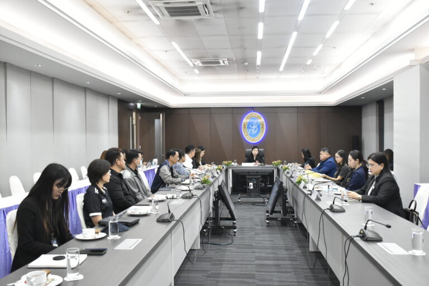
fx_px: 411
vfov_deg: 38.4
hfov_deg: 55.1
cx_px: 214
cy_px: 143
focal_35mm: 34
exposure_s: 1/320
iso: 5000
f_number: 3.8
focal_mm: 23
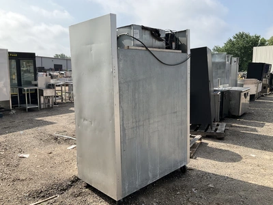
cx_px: 136
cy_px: 102
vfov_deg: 48.2
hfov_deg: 61.7
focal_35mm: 29
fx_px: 229
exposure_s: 1/1675
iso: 25
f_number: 1.8
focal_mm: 3
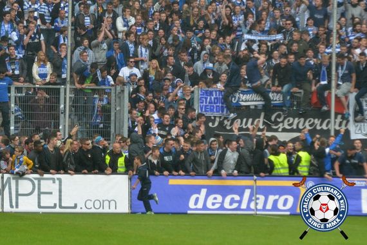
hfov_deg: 6.9
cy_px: 122
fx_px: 3058
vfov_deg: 4.6
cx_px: 184
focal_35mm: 300
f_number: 4
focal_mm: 200
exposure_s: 1/1000
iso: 800
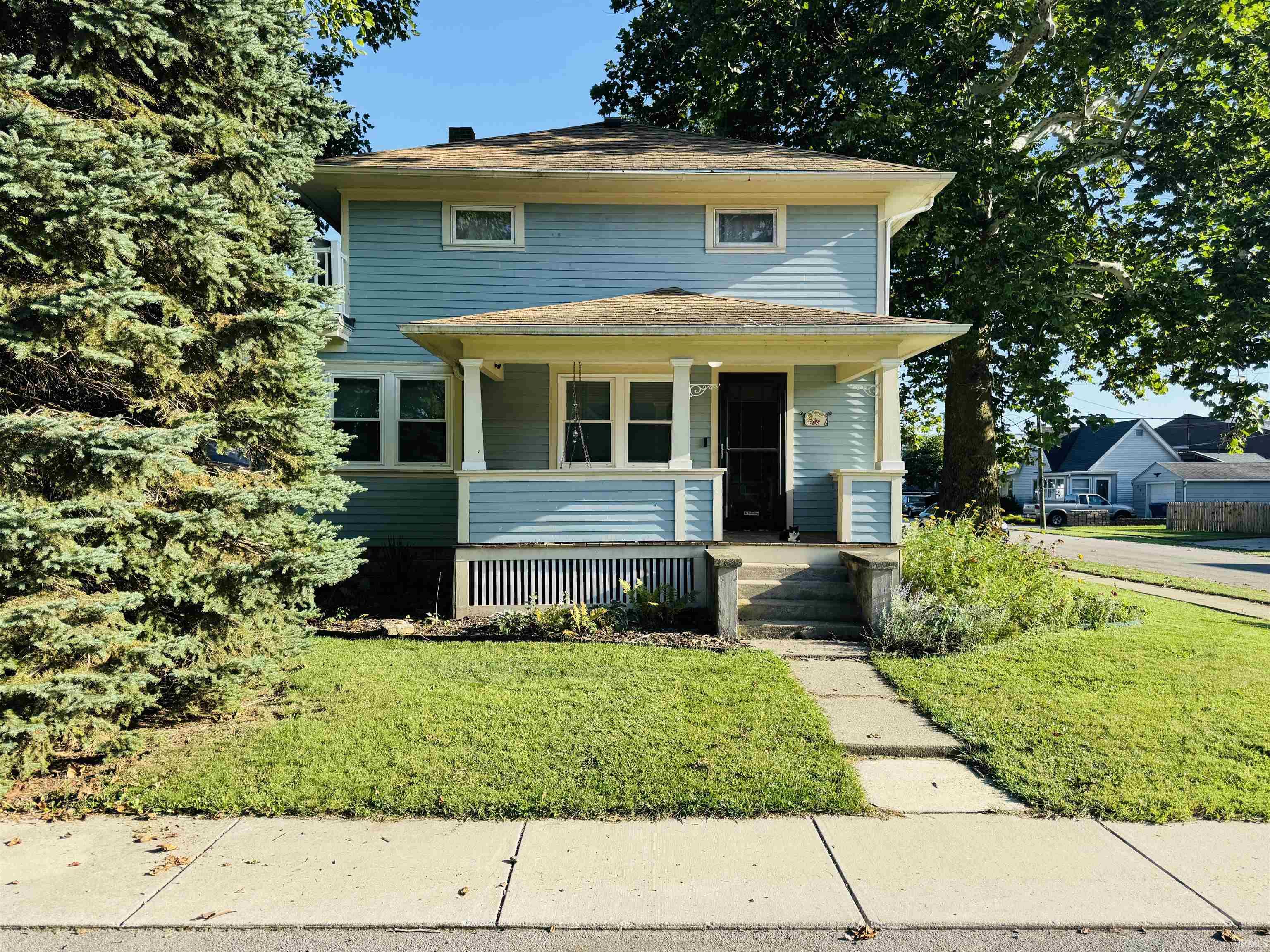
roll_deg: -0.1
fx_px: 881
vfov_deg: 56.8
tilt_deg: +0.2
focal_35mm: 24
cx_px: 635
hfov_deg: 71.6
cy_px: 476
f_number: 1.78
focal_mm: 6.76
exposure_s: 1/1560
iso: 80
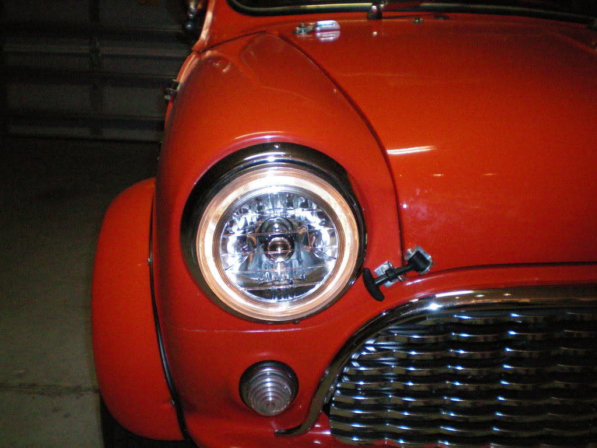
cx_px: 298
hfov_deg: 49.0
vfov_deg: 37.7
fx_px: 655
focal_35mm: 38
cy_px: 224
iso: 400
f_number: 3.1
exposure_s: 1/60
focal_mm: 6.3
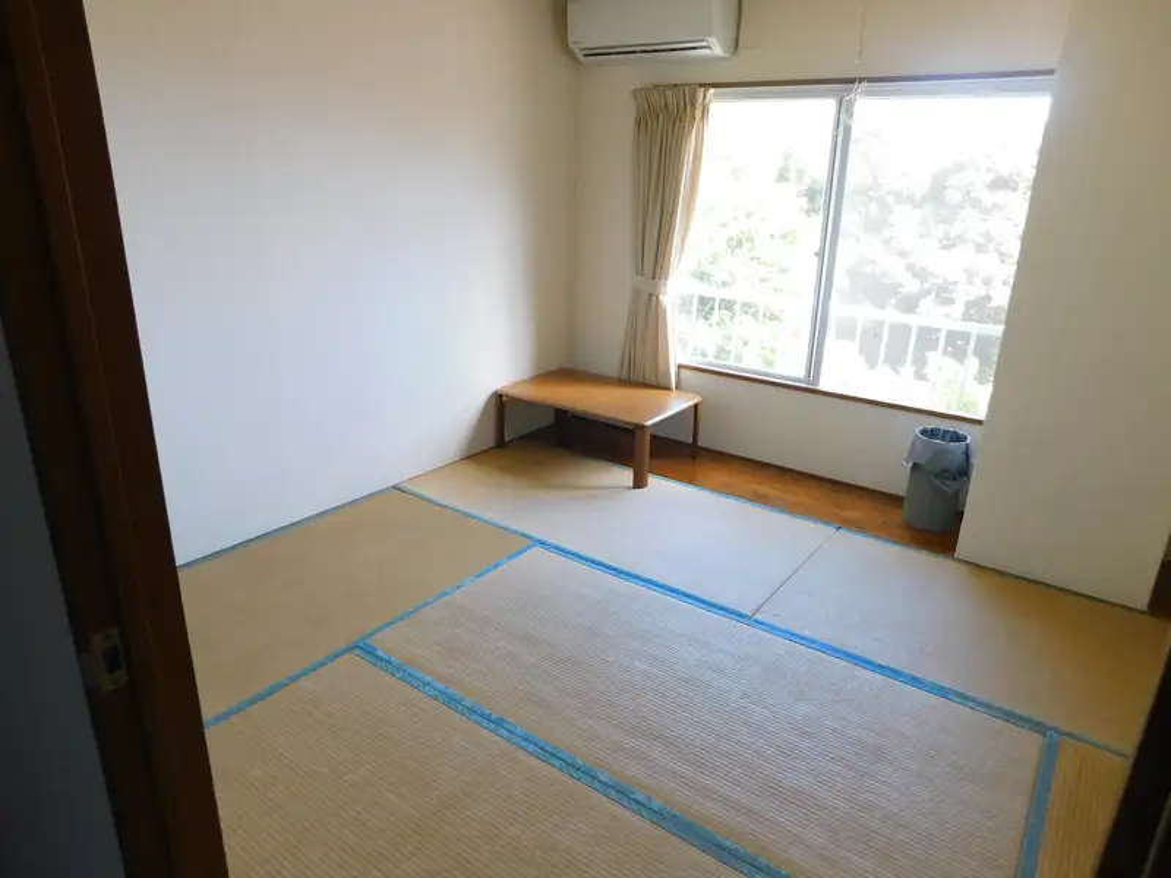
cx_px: 586
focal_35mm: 23
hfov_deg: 73.9
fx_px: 778
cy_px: 439
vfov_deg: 58.9
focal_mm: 4
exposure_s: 1/50
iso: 125
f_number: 3
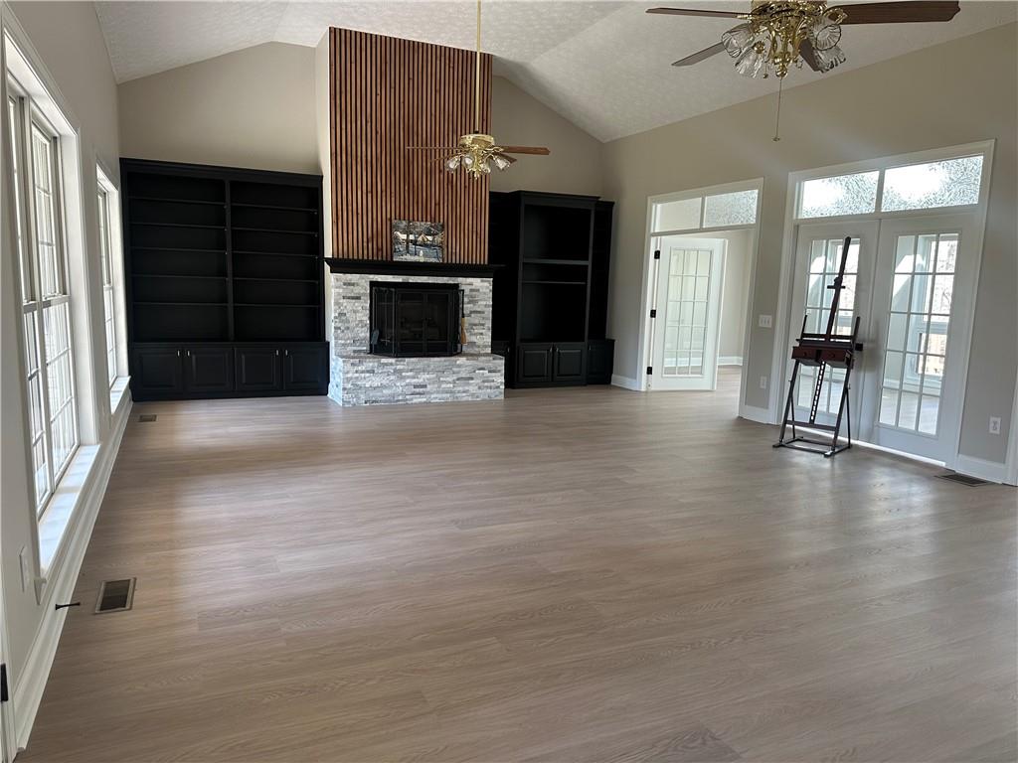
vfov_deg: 56.8
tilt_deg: -7.6
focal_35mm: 24
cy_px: 382
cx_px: 509
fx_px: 706
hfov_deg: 71.6
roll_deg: -1.5
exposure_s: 1/121
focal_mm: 6.86
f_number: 1.78
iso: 125
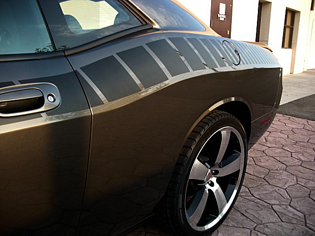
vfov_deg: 39.7
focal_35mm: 36
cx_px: 158
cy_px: 118
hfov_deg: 51.4
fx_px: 328
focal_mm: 6.3
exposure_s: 1/100
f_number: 2.8
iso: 50
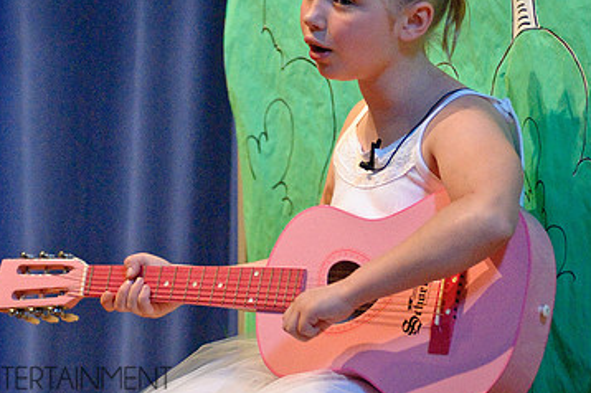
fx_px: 3428
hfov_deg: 9.9
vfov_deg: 6.6
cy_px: 128
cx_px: 256
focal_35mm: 209
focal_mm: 86
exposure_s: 1/100
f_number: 2.8
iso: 4500
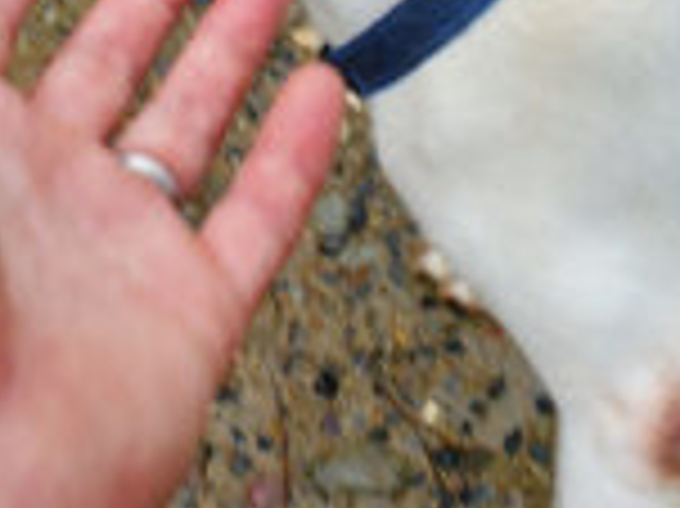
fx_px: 1354
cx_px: 360
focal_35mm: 69
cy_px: -76
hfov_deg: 28.2
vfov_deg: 20.1
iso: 50
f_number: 2.4
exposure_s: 1/143
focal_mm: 4.3
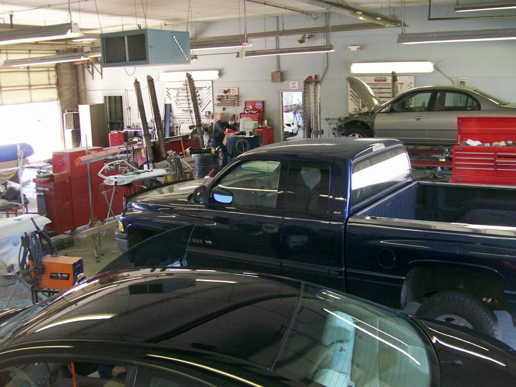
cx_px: 258
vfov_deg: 39.7
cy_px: 194
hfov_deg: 51.4
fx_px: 537
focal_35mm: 36
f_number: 2.7
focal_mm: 6
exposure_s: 1/64
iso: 140
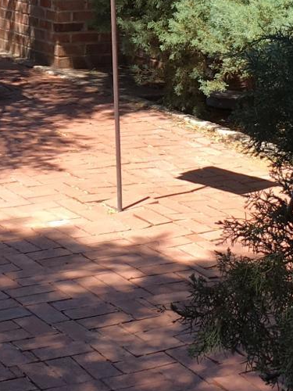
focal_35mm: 116
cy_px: 25
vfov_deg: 16.7
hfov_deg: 12.6
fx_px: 1309
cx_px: 9
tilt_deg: -8.3
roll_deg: +0.4
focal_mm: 4.15
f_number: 2.2
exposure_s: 1/693
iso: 25
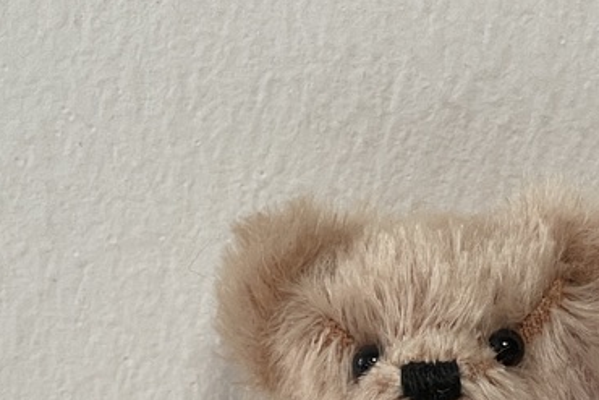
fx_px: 3063
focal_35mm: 184
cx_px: 508
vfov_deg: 7.4
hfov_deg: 11.1
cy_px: 588
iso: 100
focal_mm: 7.5
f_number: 2.2
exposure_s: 1/50
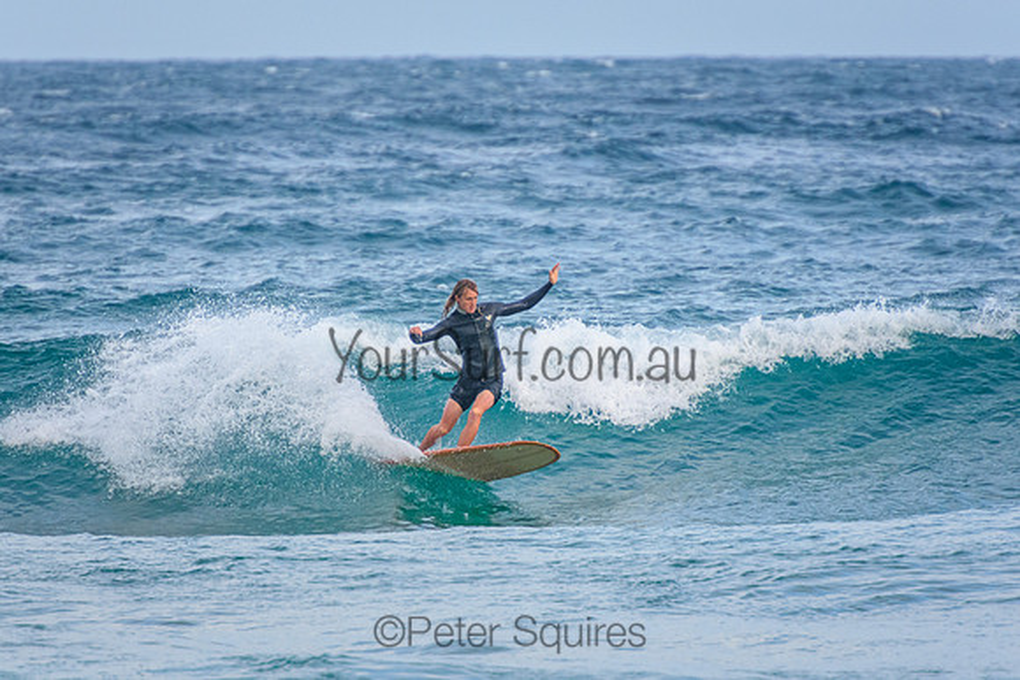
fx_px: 17422
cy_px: 340
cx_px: 510
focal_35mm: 615
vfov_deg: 2.2
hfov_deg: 3.4
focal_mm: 400
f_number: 5.6
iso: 800
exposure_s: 1/1600
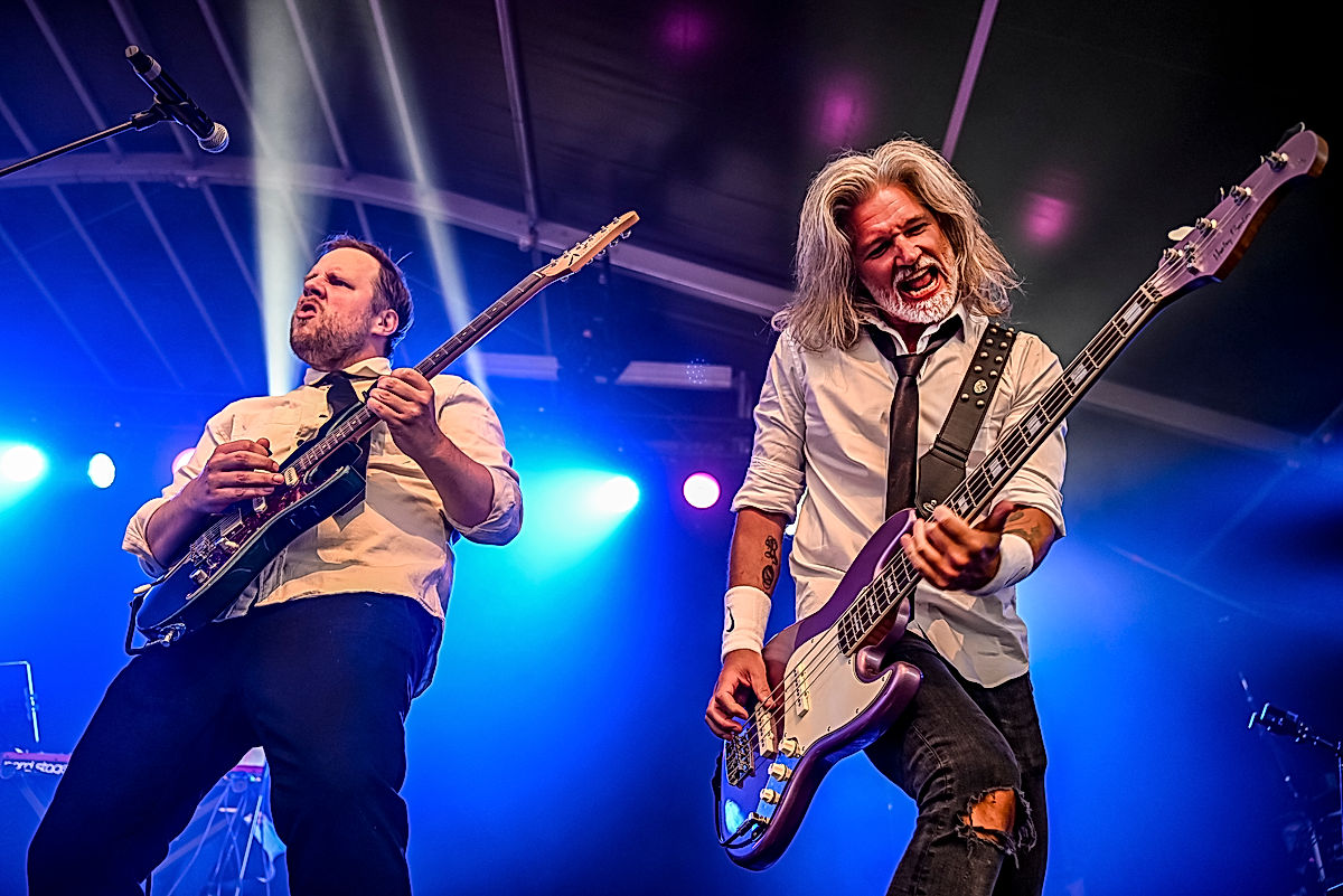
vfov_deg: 45.0
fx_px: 1082
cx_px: 672
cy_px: 448
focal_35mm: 29
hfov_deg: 63.6
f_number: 2.8
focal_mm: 29
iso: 800
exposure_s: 1/200
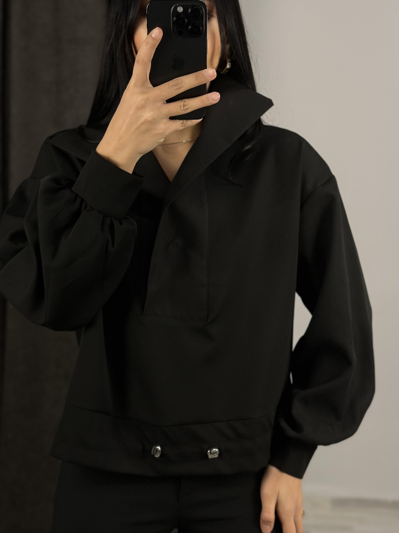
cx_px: 200
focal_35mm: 48
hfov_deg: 30.3
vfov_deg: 39.7
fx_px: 738
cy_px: 266
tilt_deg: -29.4
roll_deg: -2.3
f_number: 1.78
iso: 80
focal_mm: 6.86
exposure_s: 1/50
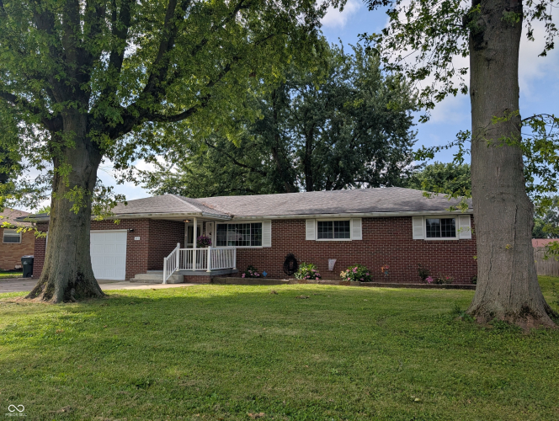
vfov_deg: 56.9
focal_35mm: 24
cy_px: 210
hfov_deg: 71.5
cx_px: 280
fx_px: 388
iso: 22
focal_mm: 6.9
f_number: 1.68
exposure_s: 1/999
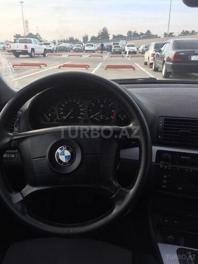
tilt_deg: -19.8
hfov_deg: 48.2
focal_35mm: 29
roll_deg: -0.5
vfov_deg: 61.7
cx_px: 99
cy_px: 132
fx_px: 221
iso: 32
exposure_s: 1/338
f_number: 2.2
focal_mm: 4.15
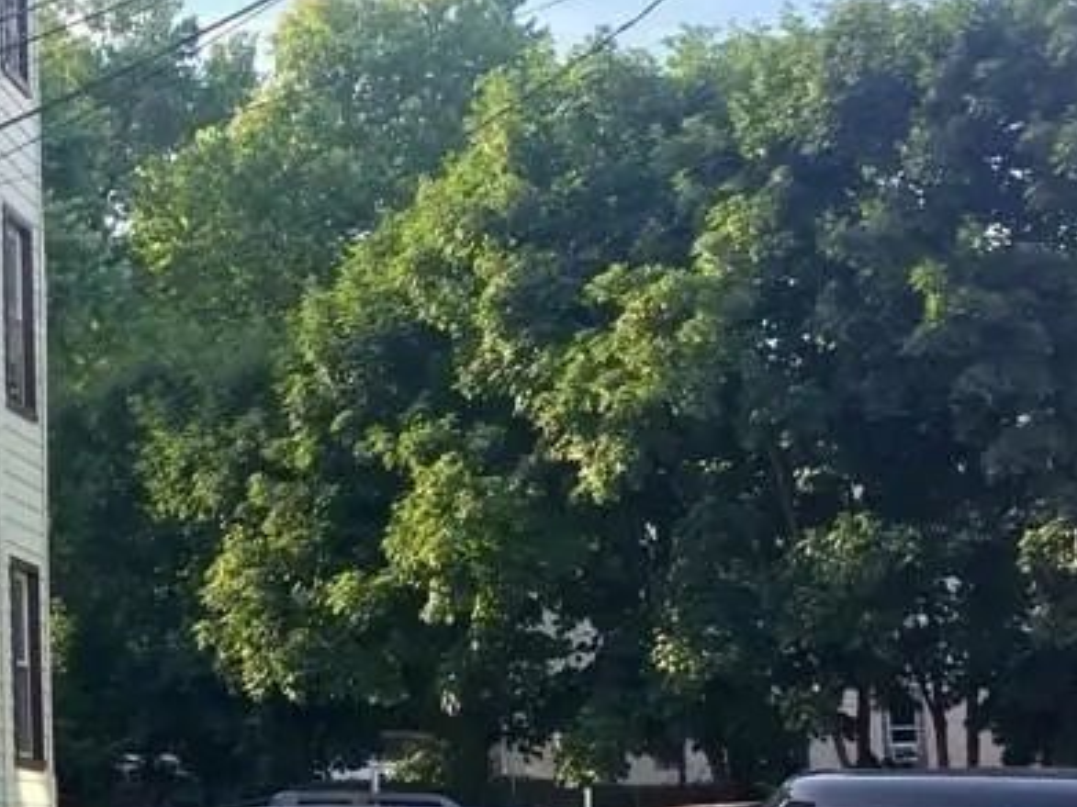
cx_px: -22
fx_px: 2364
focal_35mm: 76
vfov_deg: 19.3
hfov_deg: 24.4
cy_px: 540
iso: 32
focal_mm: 4.15
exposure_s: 1/760
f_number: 2.2
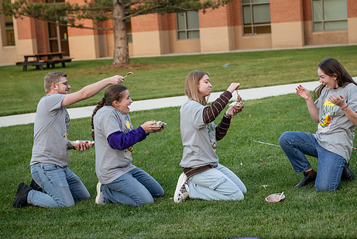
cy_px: 104
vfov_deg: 17.5
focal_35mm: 78
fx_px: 774
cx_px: 222
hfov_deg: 25.9
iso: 800
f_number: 3.2
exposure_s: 1/320
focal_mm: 62
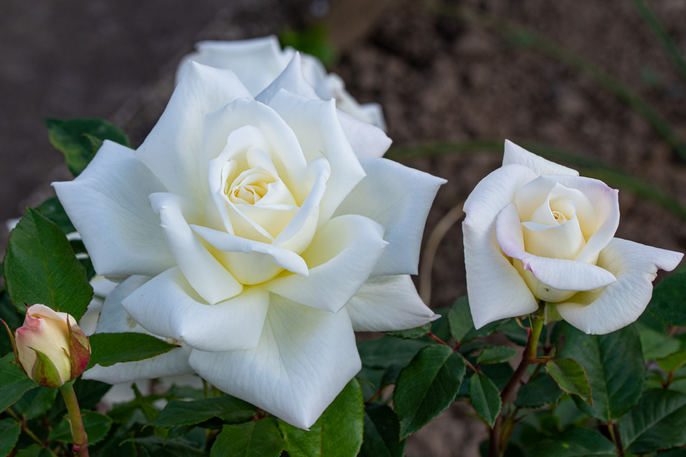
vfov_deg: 10.2
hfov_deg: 15.2
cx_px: 343
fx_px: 2572
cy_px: 228
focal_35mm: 135
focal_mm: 90
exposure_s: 1/320
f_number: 10
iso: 200
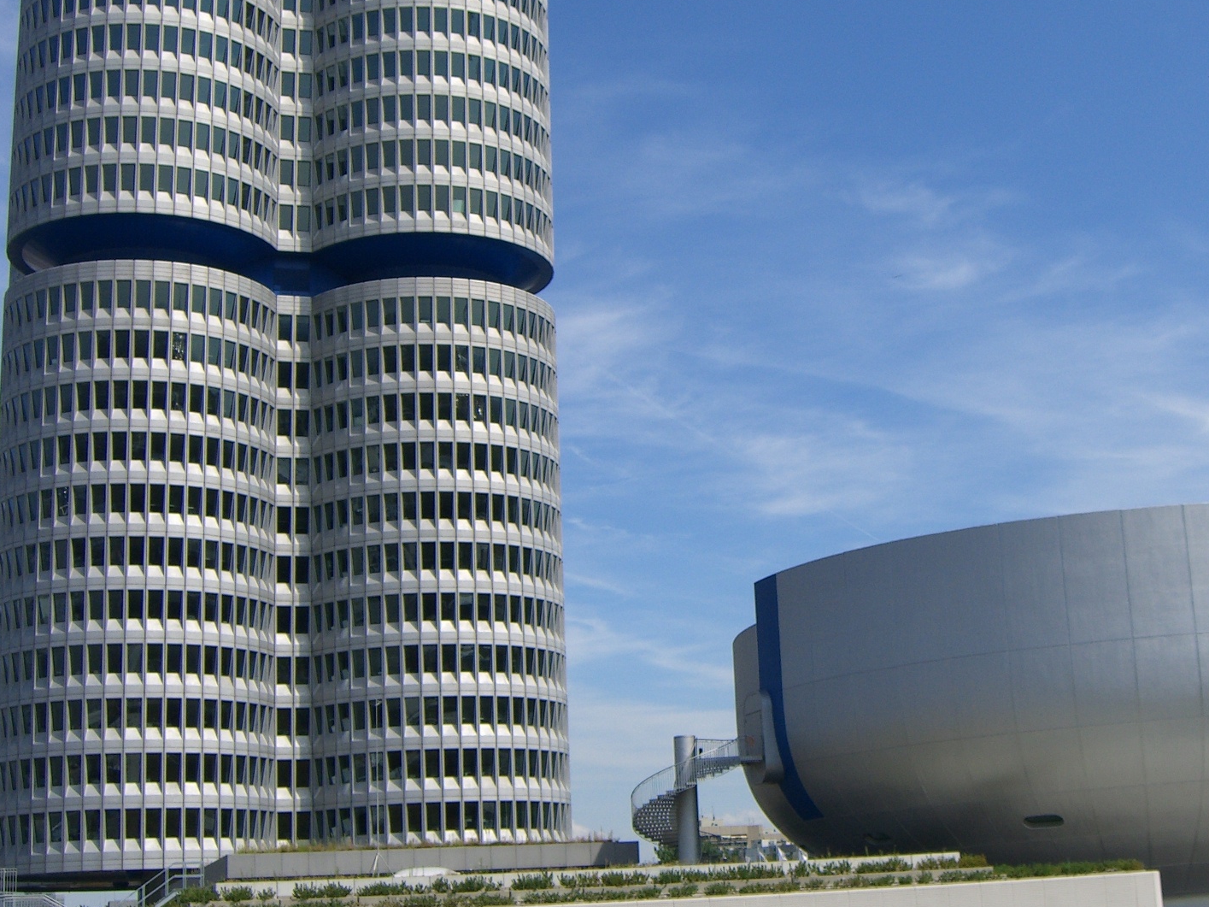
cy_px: 411
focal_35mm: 55
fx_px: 1921
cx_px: 797
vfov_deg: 26.5
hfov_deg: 34.6
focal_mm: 7.9
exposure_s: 1/200
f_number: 8
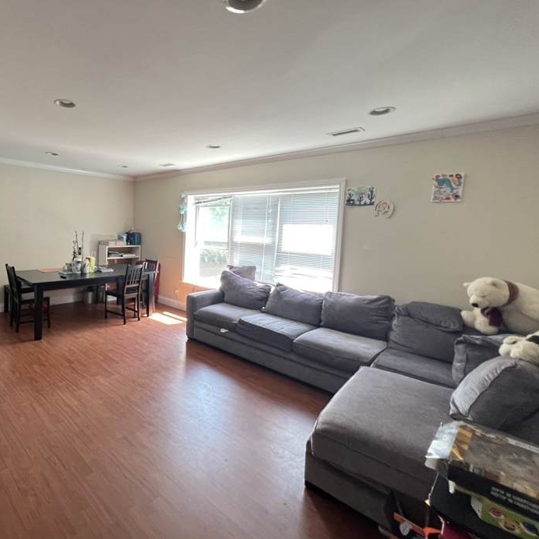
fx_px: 299
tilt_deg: -4.1
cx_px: 153
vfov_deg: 83.8
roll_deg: -1.7
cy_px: 248
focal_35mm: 17
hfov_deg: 79.3
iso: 200
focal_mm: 1.57
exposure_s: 1/60
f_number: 1.8
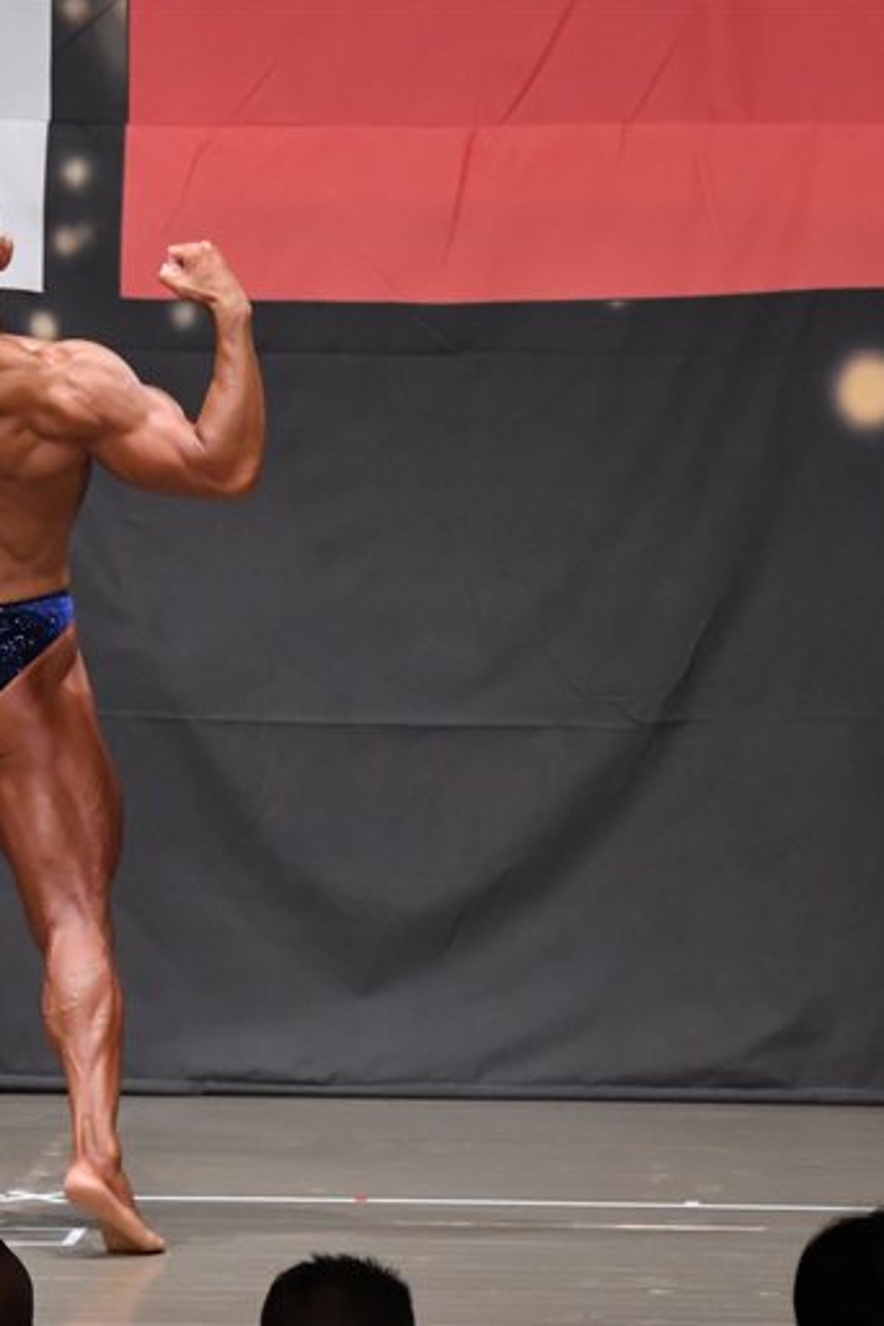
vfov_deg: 6.3
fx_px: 12080
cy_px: 662
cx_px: 4
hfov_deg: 4.2
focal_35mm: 328
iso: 6400
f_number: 5.6
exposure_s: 1/400
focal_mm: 145
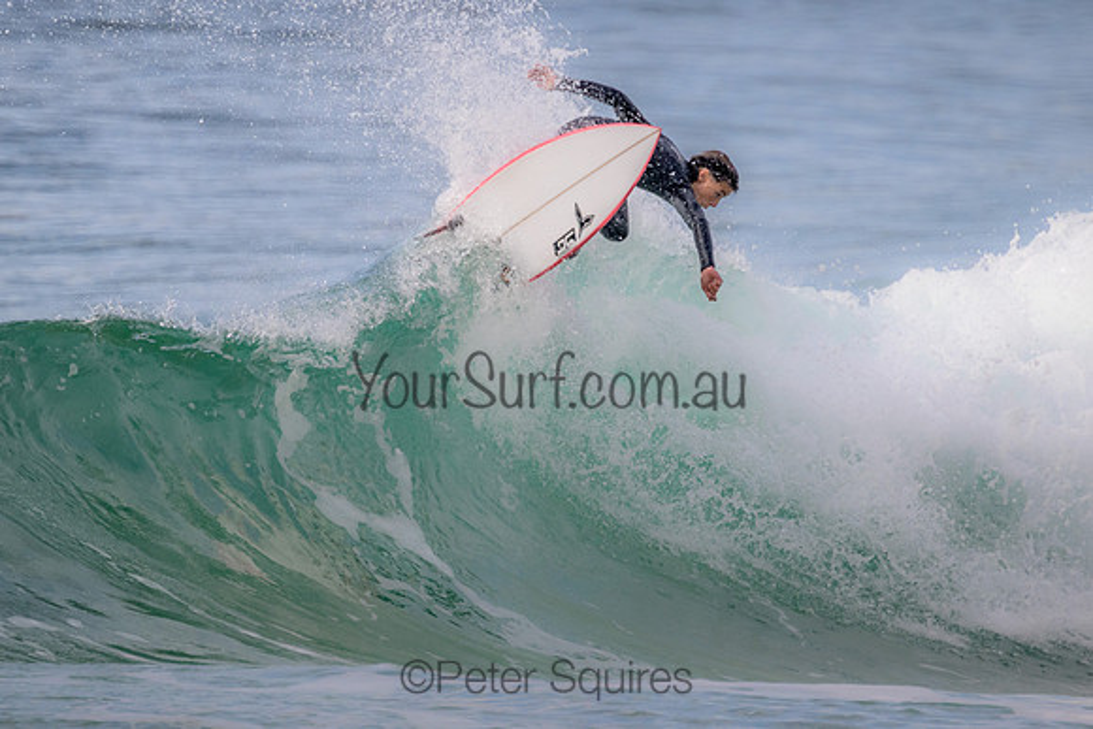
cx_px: 585
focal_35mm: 954
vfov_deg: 1.4
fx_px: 28955
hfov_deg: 2.2
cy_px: 295
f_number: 11
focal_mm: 800
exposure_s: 1/2000
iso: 1800
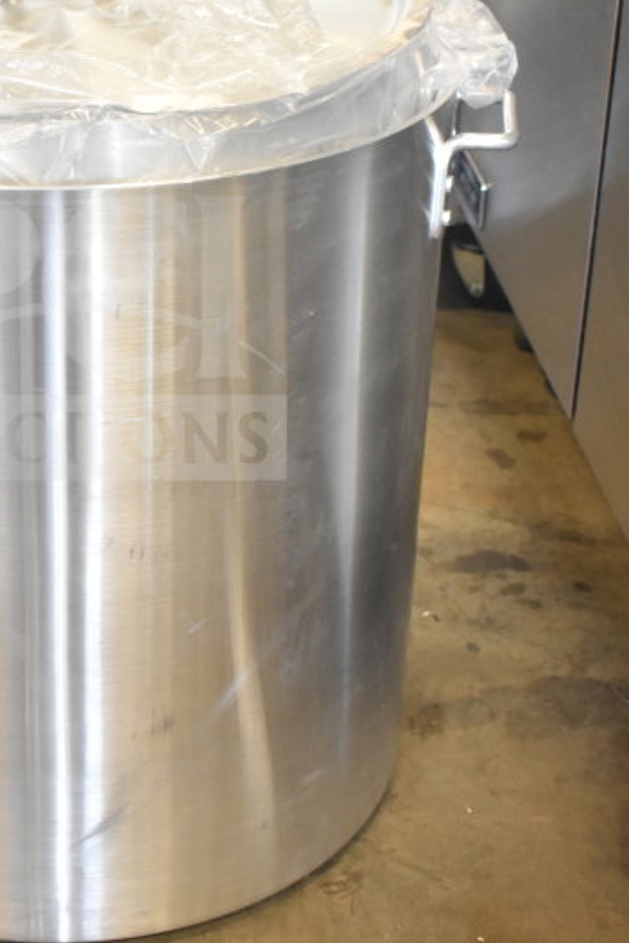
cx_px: 84
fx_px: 1912
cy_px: 338
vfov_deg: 27.6
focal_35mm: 73
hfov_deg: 18.4
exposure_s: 1/50
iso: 2500
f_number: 4.2
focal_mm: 28
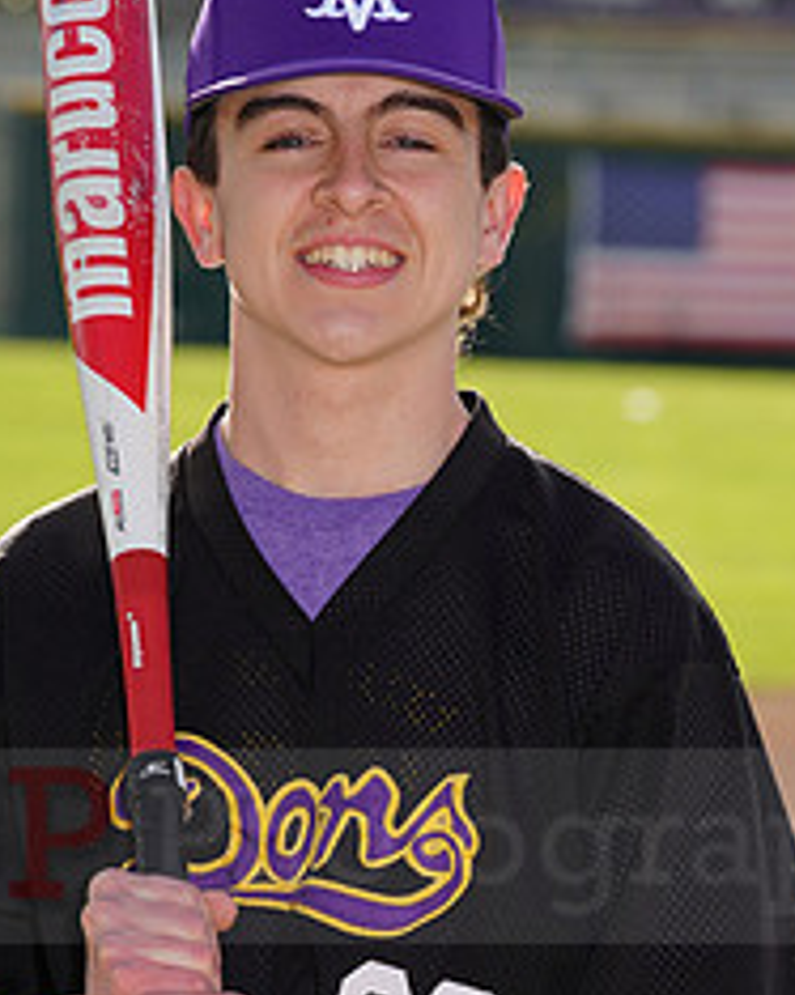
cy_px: 808
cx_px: 457
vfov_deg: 4.4
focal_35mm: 443
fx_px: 13038
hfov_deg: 3.5
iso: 100
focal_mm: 190
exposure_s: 1/200
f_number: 9
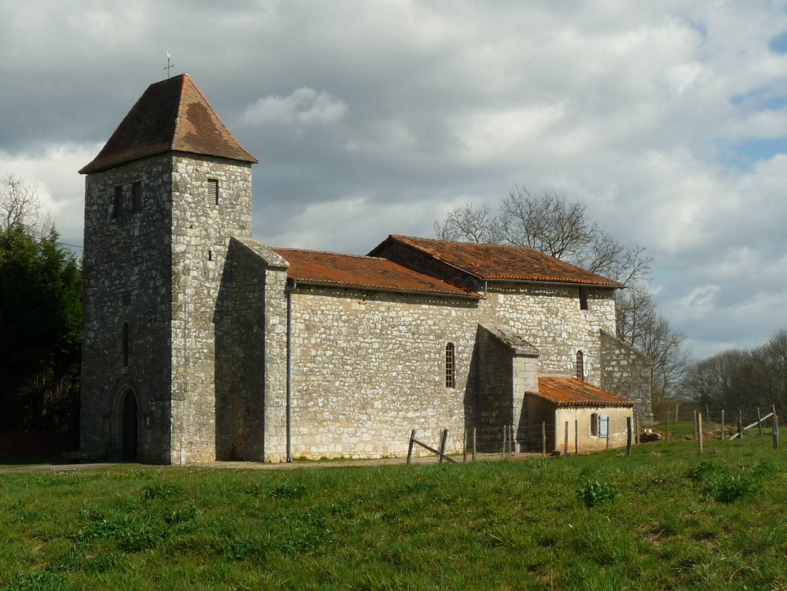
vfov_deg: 22.3
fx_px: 1501
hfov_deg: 29.4
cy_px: 296
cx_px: 394
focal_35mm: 66
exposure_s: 1/500
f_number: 7.1
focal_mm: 6.6
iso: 100
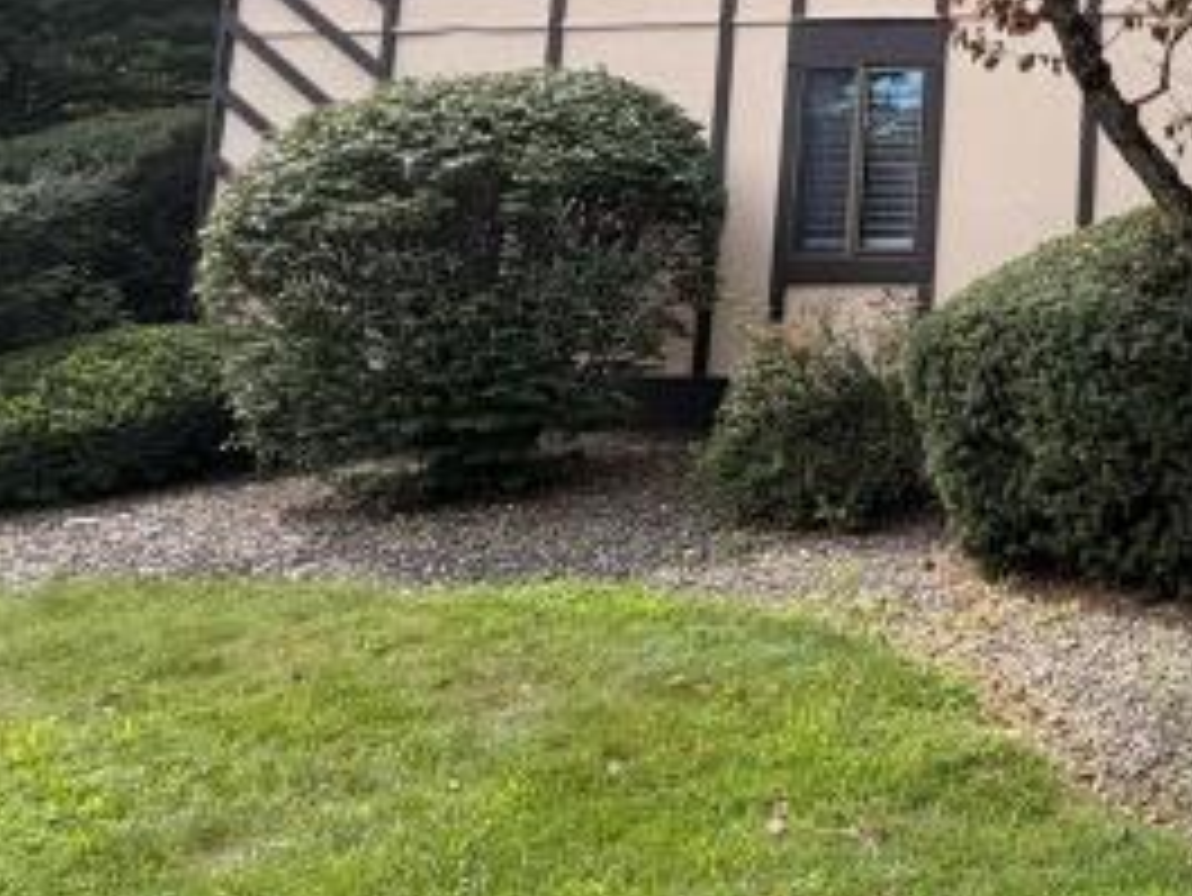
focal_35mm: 38
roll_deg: -0.5
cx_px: 1471
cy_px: 99
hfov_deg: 36.3
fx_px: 1309
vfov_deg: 35.6
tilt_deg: +8.0
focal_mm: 2.22
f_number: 2.2
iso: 40
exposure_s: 1/502
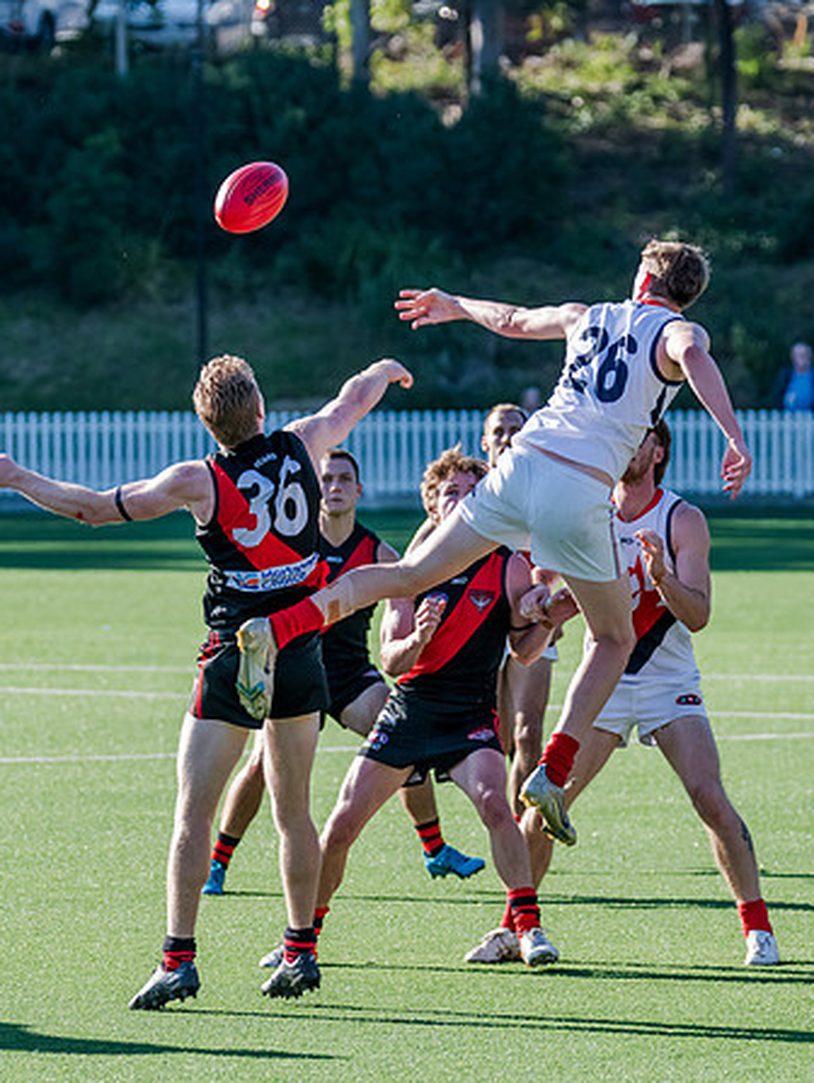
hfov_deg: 4.1
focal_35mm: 362
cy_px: 474
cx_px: 315
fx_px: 11334
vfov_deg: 5.5
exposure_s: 1/1600
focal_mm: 220
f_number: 5.6
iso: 800
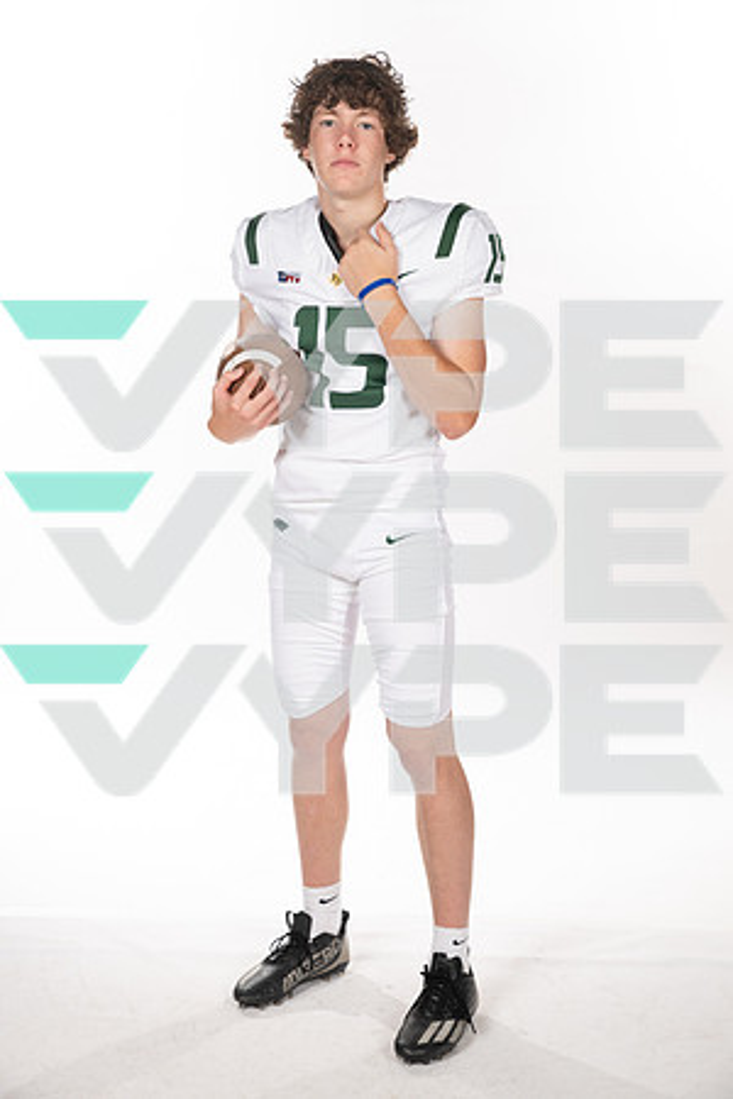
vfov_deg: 35.6
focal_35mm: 56
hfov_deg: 24.2
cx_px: 366
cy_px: 550
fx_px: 1710
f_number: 8
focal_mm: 56
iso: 640
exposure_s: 1/400
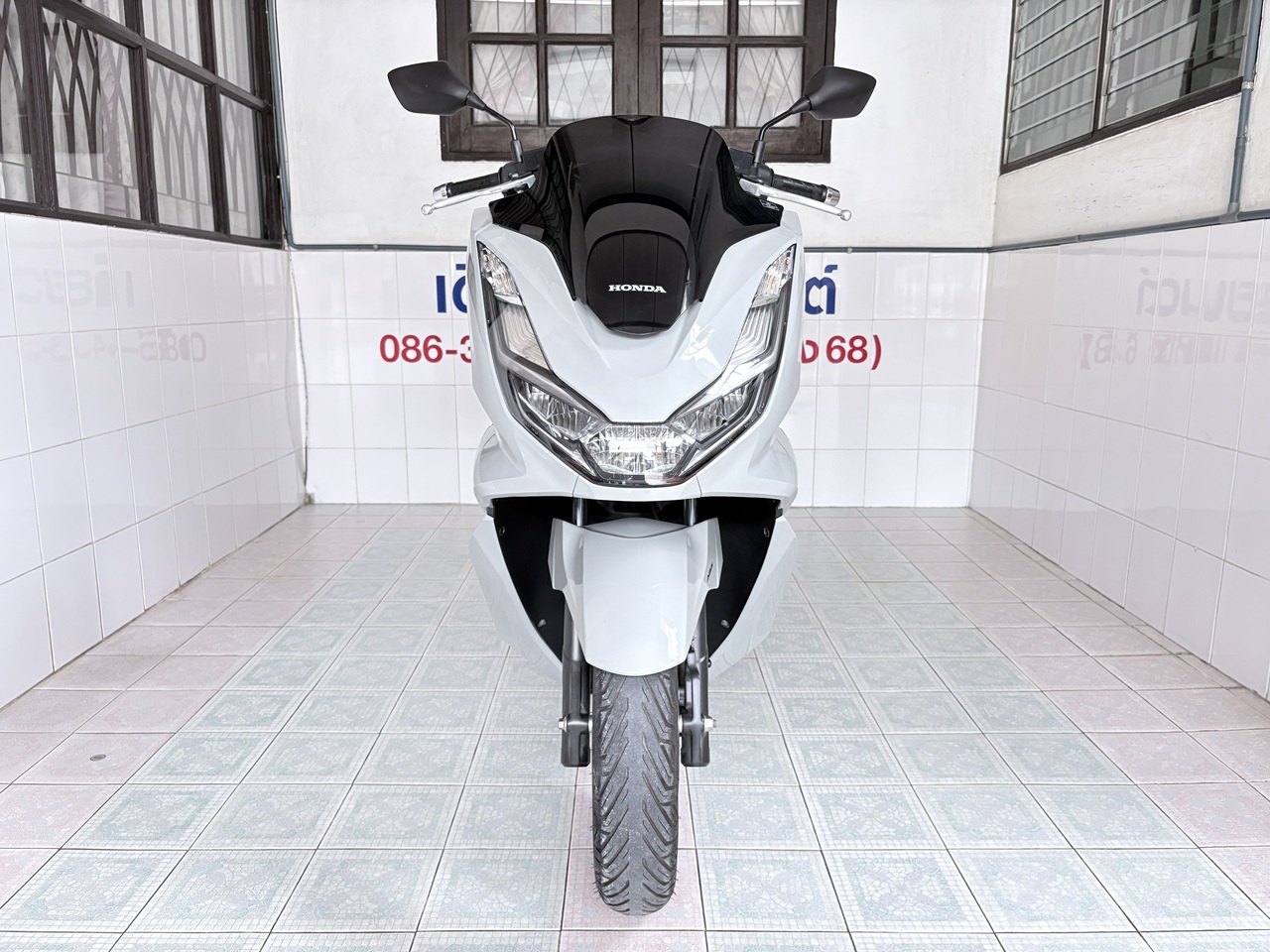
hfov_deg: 67.3
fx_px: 954
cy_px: 476
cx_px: 635
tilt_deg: -10.7
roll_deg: +0.3
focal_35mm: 26
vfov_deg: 53.1
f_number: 1.6
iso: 200
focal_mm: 5.96
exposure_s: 1/60
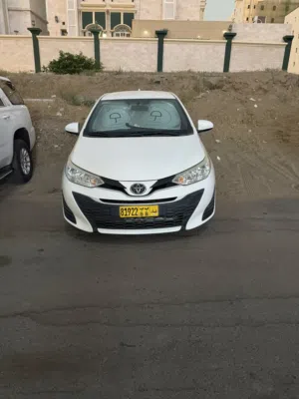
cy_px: 200
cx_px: 150
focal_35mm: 24
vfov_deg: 71.6
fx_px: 276
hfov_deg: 56.8
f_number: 1.78
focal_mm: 6.76
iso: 800
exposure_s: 1/33
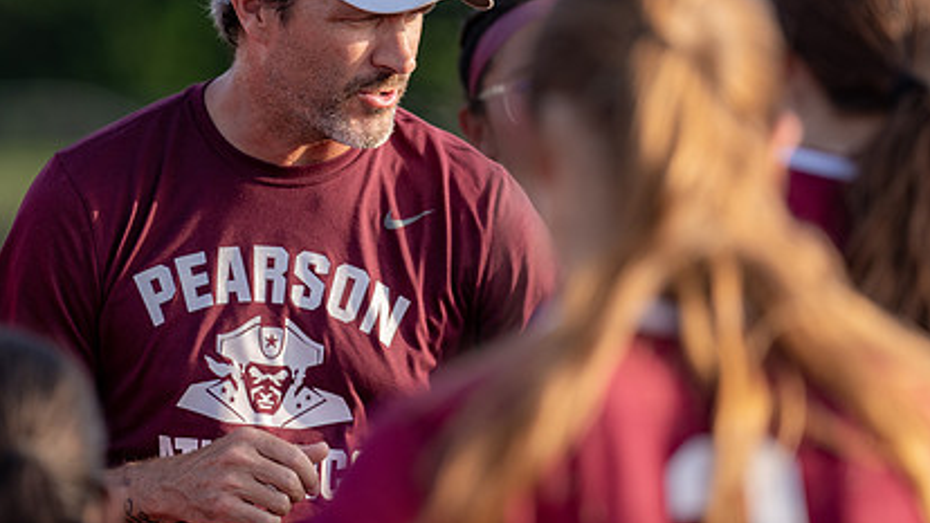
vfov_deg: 3.7
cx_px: 350
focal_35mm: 331
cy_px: 157
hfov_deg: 6.5
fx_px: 8163
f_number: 2.8
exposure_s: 1/800
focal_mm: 200
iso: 100
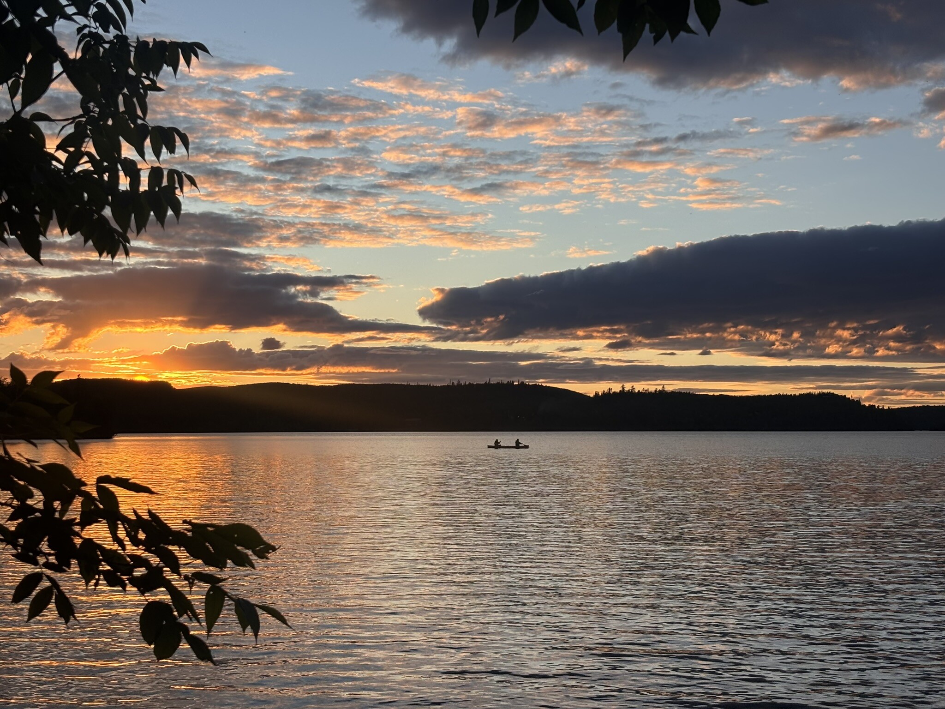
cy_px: 354
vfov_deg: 28.0
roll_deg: +0.7
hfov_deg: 36.8
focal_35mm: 52
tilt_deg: +2.4
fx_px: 1420
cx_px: 472
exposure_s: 1/1592
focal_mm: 5.96
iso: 32
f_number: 1.6
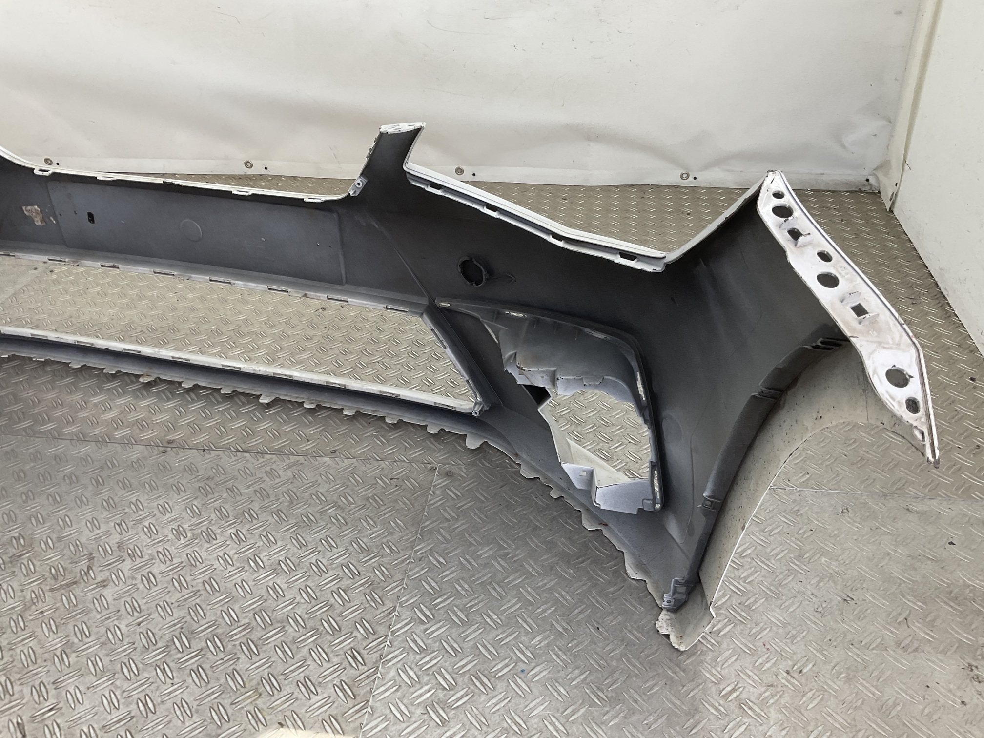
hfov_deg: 61.7
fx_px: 824
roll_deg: +1.4
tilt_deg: -32.1
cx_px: 492
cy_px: 369
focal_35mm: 29
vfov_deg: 48.2
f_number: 1.8
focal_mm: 3
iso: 20
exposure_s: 1/100
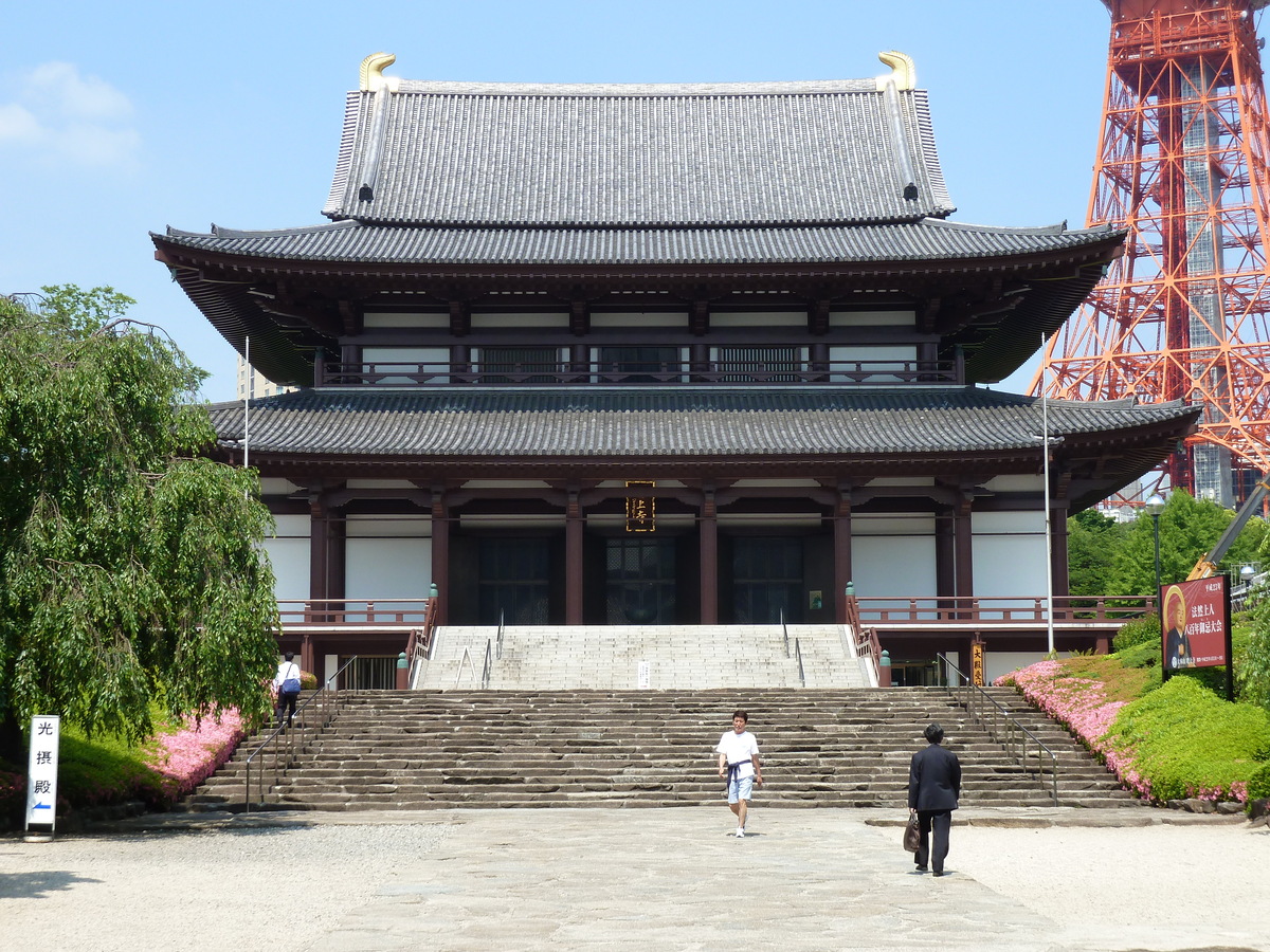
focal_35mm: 63
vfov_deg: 23.3
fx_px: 2311
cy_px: 476
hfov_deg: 30.7
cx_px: 635
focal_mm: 10.3
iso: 80
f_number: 4
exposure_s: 1/320
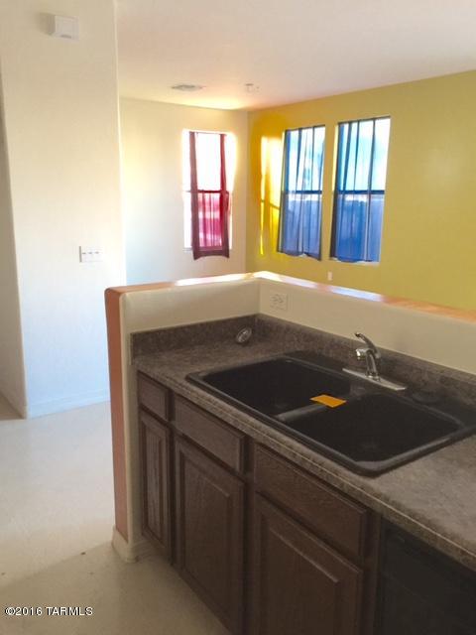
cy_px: 318
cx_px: 238
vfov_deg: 61.7
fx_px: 532
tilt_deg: -12.1
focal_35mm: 29
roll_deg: -2.3
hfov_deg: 48.2
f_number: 2.2
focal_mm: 4.15
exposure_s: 1/15
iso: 125
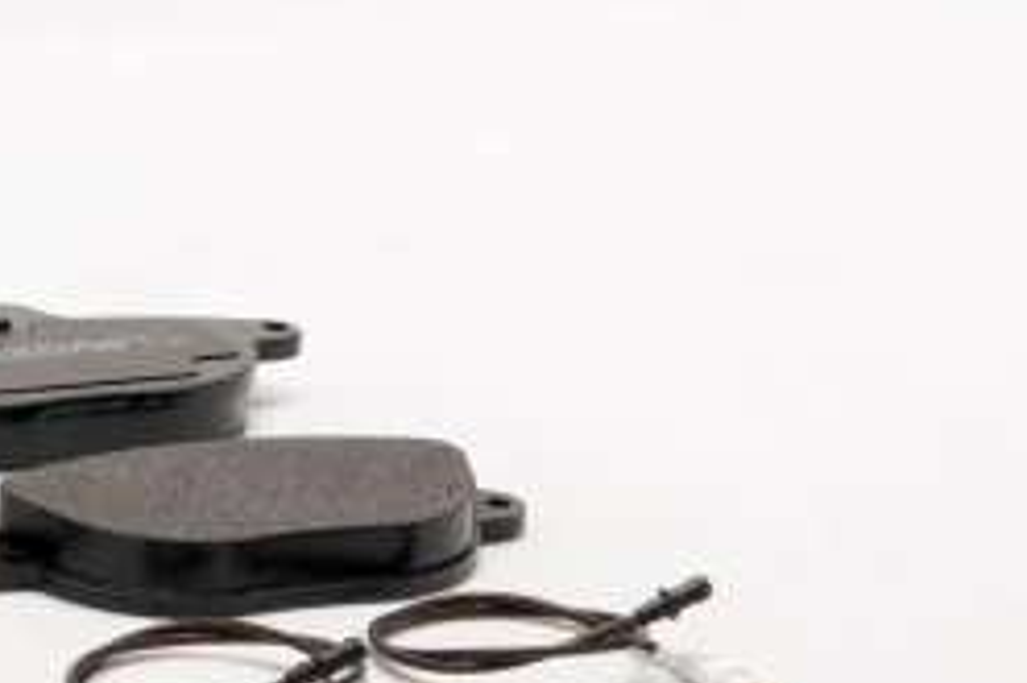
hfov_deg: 9.4
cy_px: 385
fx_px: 6215
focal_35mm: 218
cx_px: -70
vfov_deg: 6.3
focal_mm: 60
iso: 100
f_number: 13
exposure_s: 1/125
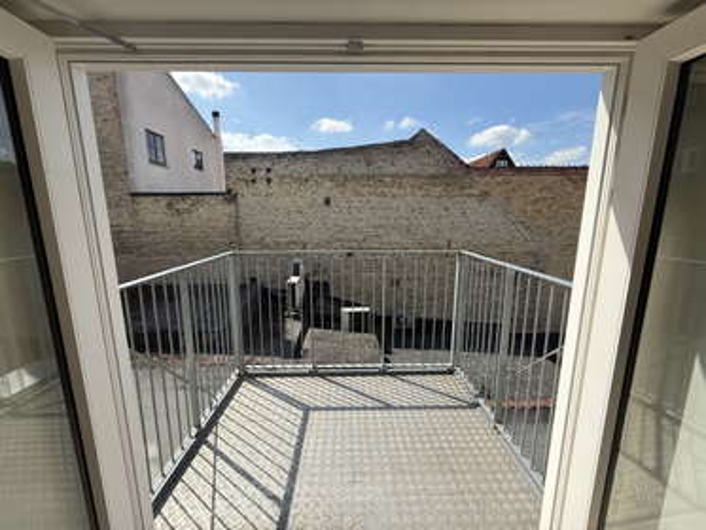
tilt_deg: -9.4
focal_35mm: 14
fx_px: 286
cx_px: 353
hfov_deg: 102.0
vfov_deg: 85.7
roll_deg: +0.2
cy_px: 265
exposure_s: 1/1017
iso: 50
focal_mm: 2.22
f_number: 2.2
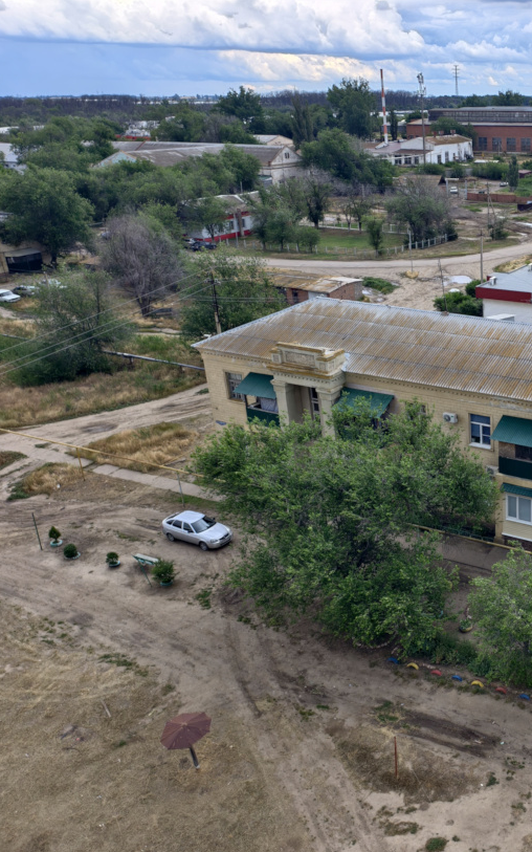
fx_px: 766
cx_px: 531
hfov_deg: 34.8
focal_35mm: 33
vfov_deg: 58.1
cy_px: 431
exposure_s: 1/921
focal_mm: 6.54
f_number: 1.57
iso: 71
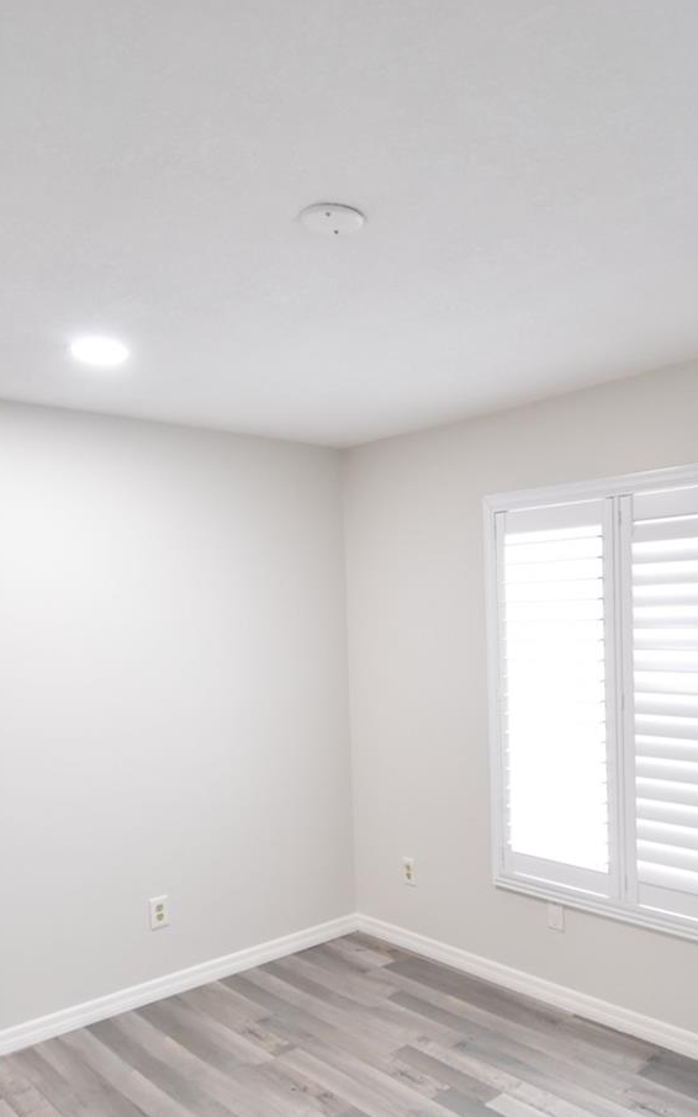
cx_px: 458
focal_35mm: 27
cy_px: 645
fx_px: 822
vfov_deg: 68.0
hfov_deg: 45.4
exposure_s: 1/45
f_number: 3.5
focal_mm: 10
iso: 800
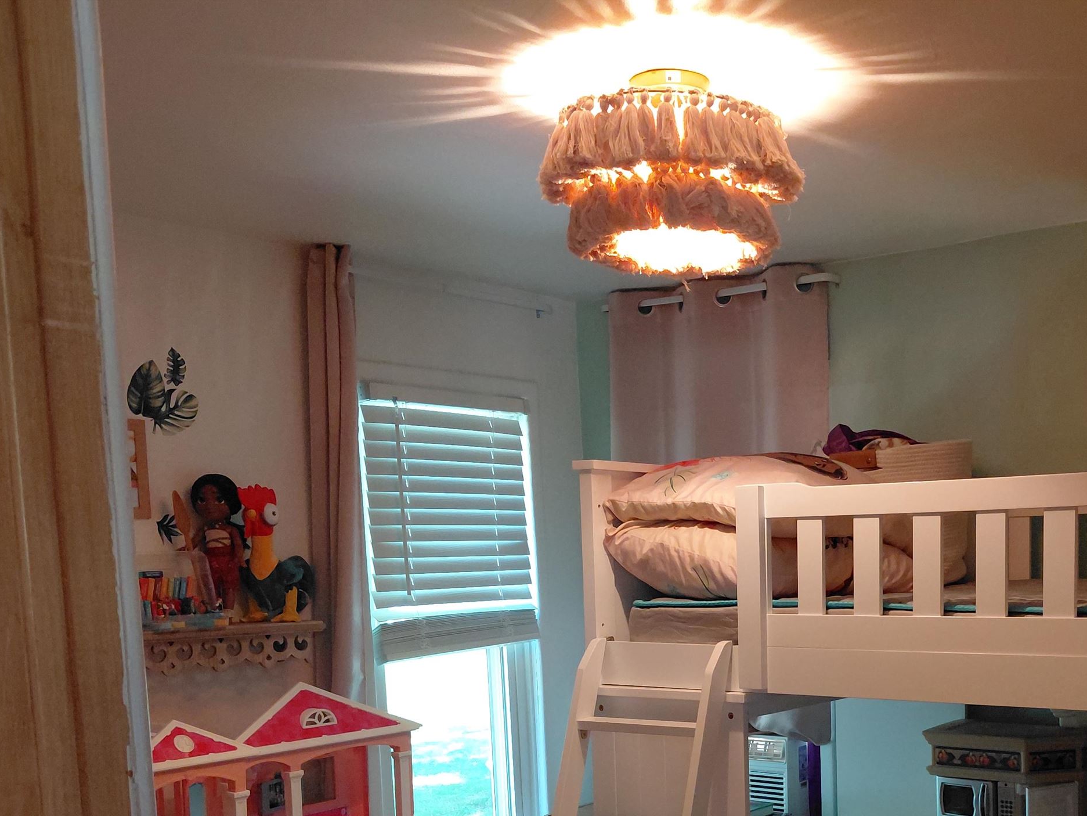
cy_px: 667
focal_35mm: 41
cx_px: 759
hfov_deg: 44.8
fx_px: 1288
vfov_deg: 34.0
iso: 320
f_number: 1.8
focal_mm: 4.69
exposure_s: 1/60
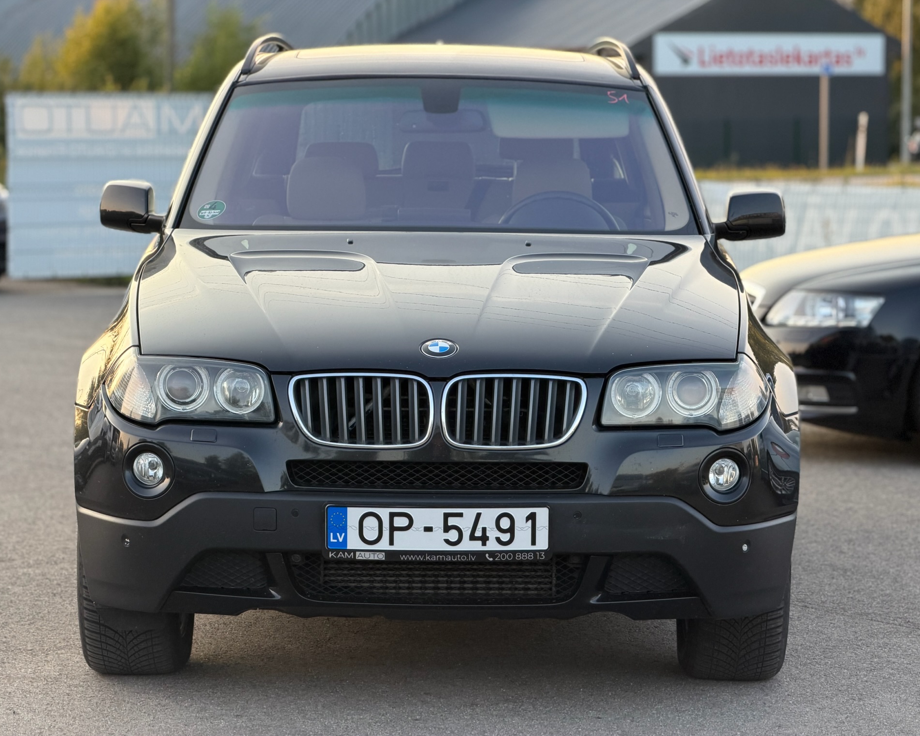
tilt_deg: -5.1
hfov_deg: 18.3
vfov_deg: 14.7
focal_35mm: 105
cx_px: 441
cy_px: 367
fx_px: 2859
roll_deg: +0.5
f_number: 2.8
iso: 125
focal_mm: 16.89
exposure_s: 1/121
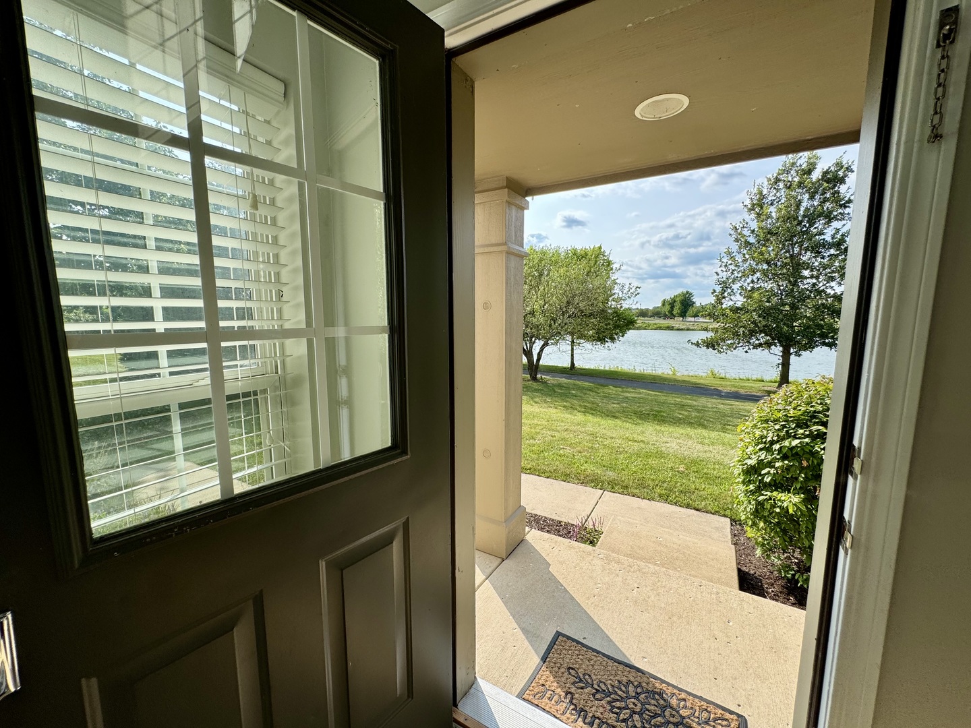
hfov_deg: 102.1
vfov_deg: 85.7
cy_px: 364
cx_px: 486
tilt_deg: -7.8
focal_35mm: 14
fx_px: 393
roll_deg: -0.4
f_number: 2.2
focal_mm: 2.22
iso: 40
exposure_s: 1/749
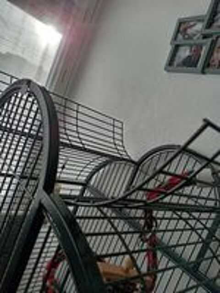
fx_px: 229
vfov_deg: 65.3
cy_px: 146
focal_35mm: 27
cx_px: 110
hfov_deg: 51.4
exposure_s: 1/154
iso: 100
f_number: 1.8
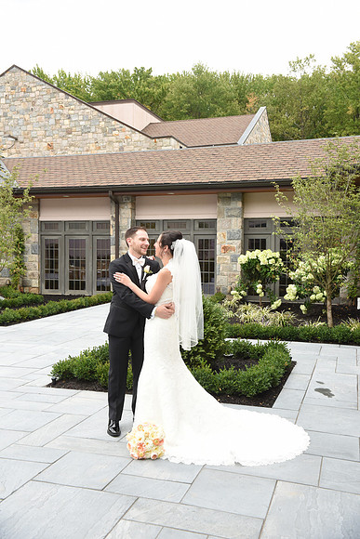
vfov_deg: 55.8
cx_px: 180
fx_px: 510
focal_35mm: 34
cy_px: 270
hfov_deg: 38.9
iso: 1000
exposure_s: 1/200
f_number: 10
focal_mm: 34
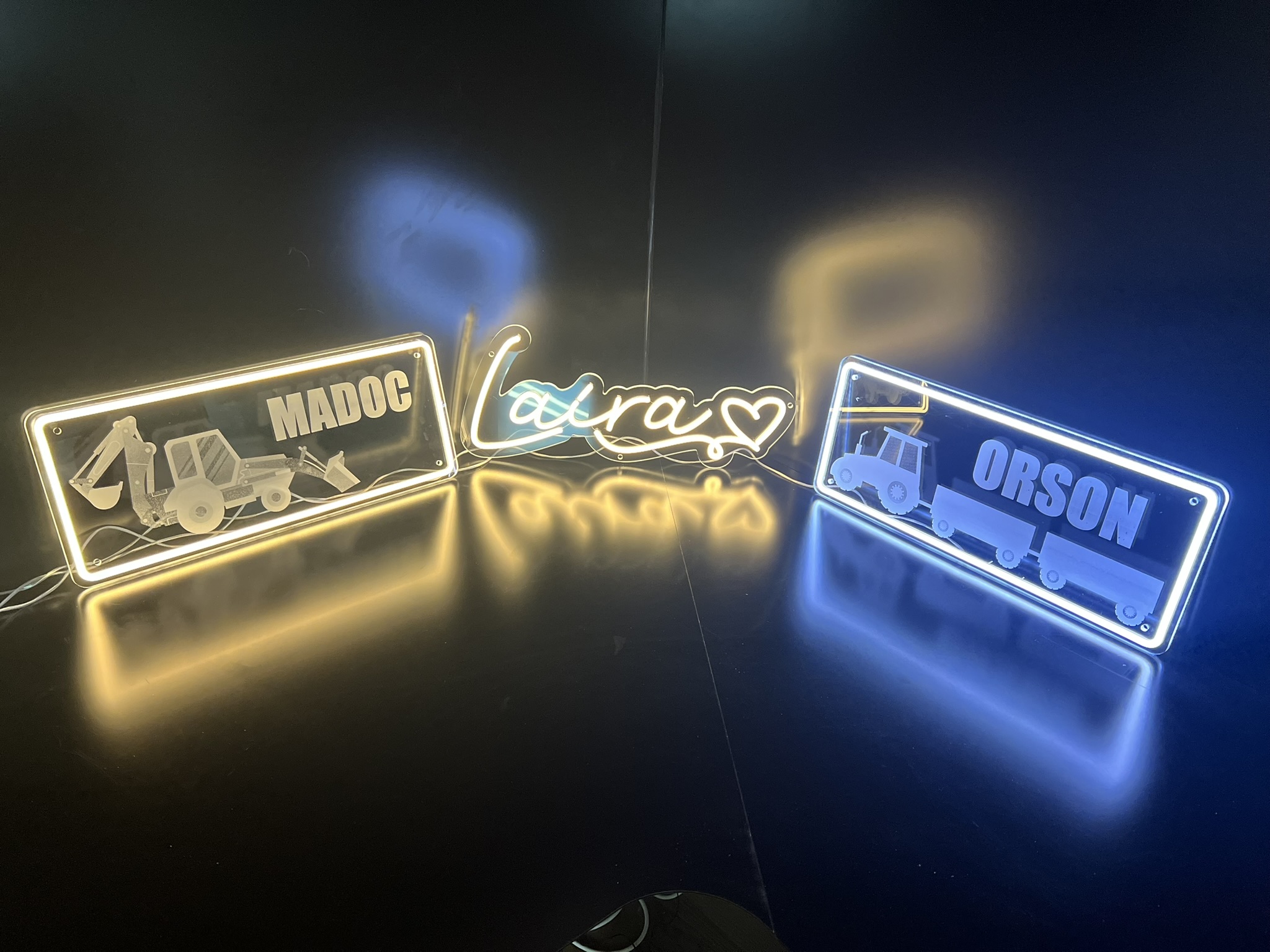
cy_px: 476
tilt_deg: -27.6
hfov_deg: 67.3
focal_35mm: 26
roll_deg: -2.6
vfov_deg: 53.1
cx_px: 635
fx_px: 954
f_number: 1.5
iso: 400
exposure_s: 1/58
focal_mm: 5.7
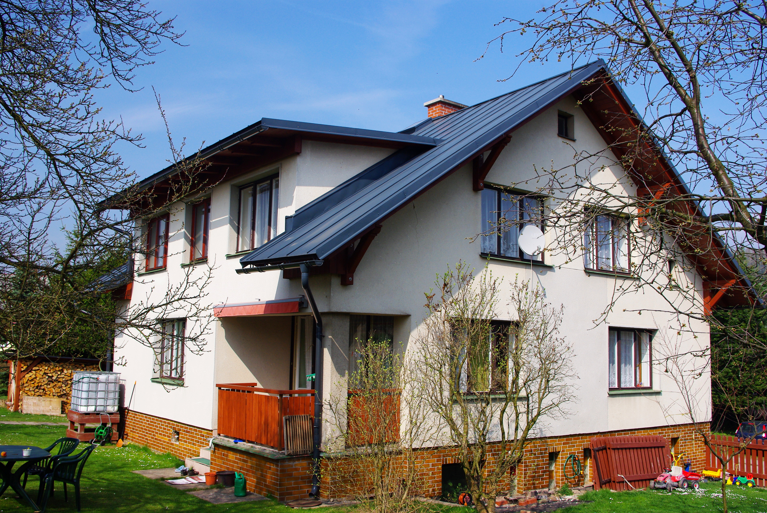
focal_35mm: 34
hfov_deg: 55.7
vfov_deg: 39.0
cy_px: 256
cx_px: 384
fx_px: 725
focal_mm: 23.13
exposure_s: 1/125
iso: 200
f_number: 8
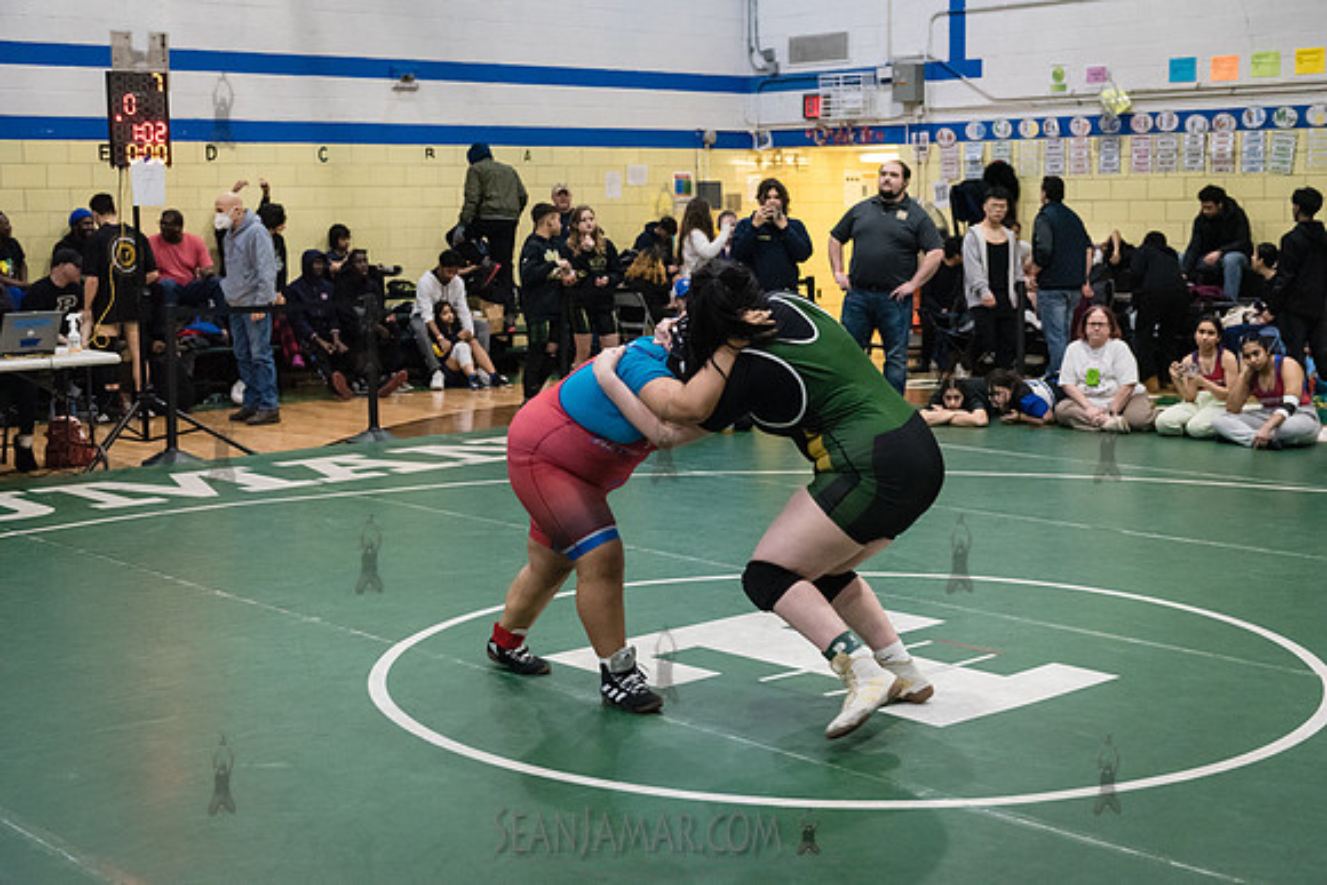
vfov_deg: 27.0
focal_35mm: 50
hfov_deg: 39.6
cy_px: 442
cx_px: 664
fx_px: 1843
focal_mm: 50
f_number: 3.2
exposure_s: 1/640
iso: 8000
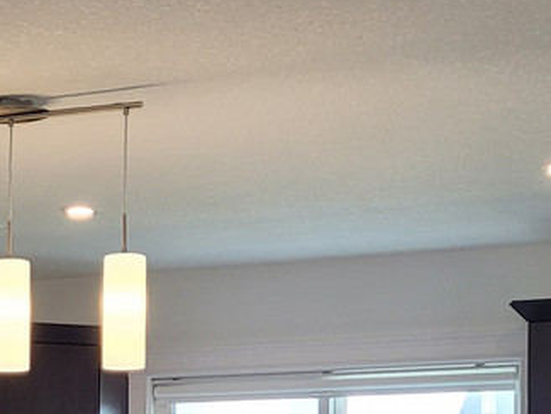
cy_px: 563
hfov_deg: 15.3
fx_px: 1959
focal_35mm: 123
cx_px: -139
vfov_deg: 11.7
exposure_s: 1/120
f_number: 1.8
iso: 100
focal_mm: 5.4
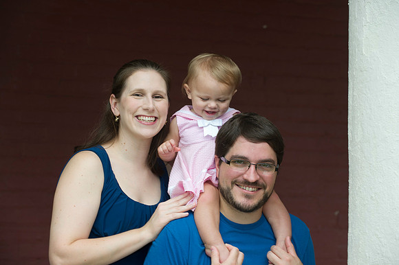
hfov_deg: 17.1
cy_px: 132
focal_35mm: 120
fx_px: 1329
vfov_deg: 11.4
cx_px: 200
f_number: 5
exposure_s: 1/160
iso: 400
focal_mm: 120
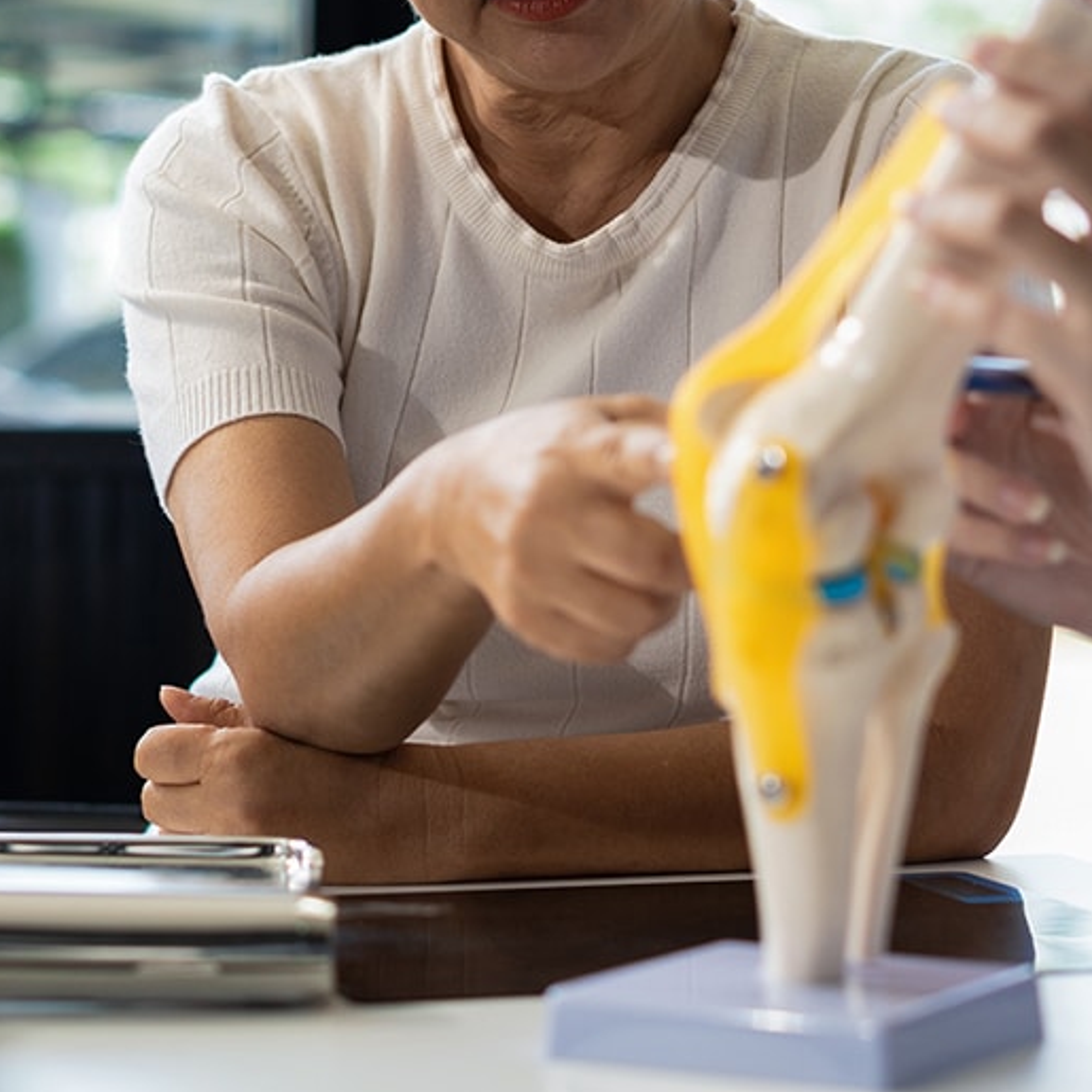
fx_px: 3533
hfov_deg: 17.6
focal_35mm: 99
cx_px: 447
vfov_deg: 17.5
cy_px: 327
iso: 320
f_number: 2.5
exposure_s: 1/200
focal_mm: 50
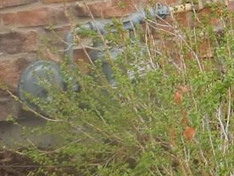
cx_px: 377
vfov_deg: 7.6
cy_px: -127
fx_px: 1278
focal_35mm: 189
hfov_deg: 10.1
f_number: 4
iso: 125
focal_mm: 6.4
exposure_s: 1/200
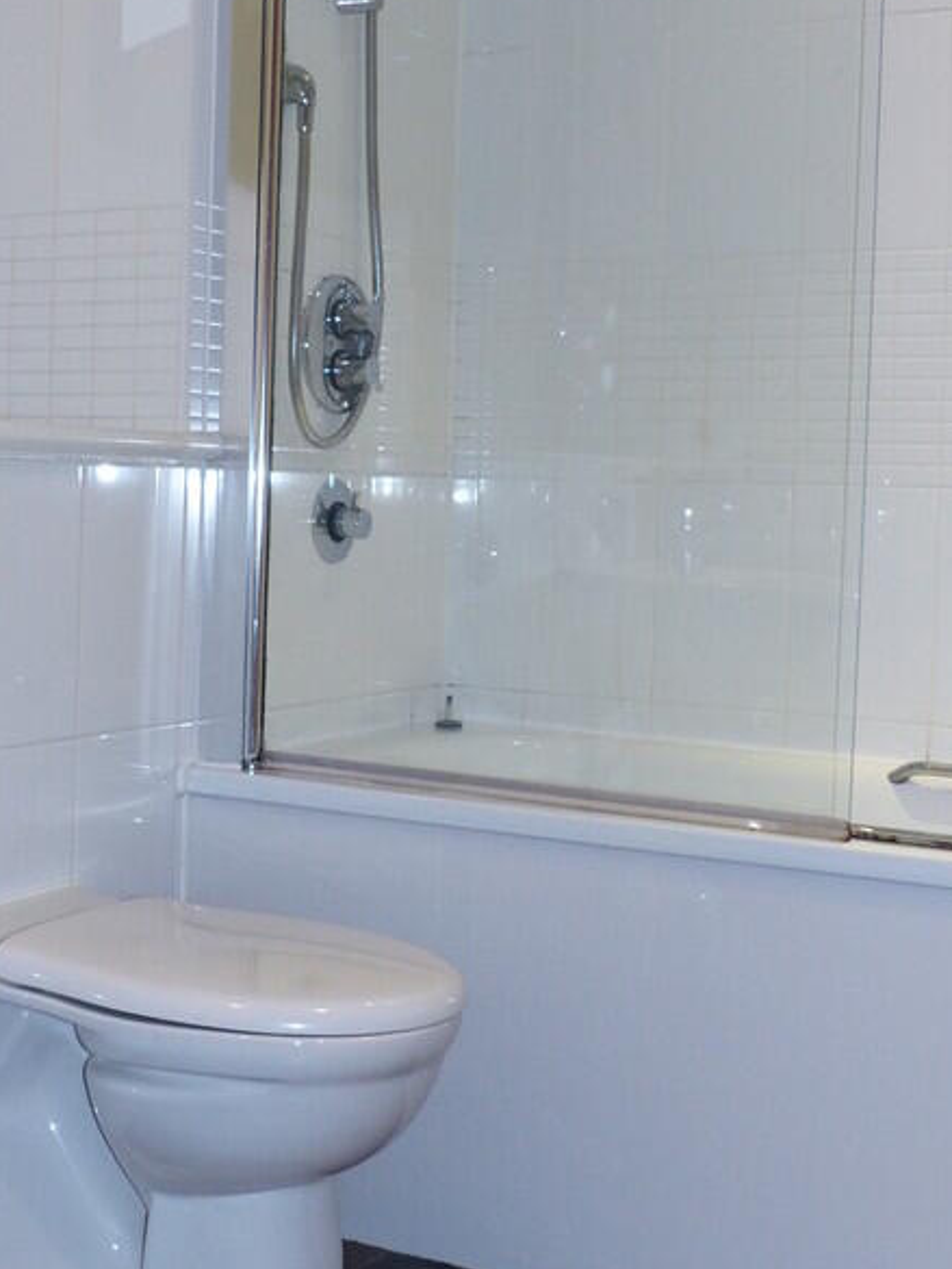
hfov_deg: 26.0
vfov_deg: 34.3
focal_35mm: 56
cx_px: 340
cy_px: 557
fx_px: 2053
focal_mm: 5.7
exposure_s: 1/60
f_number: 2.8
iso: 200
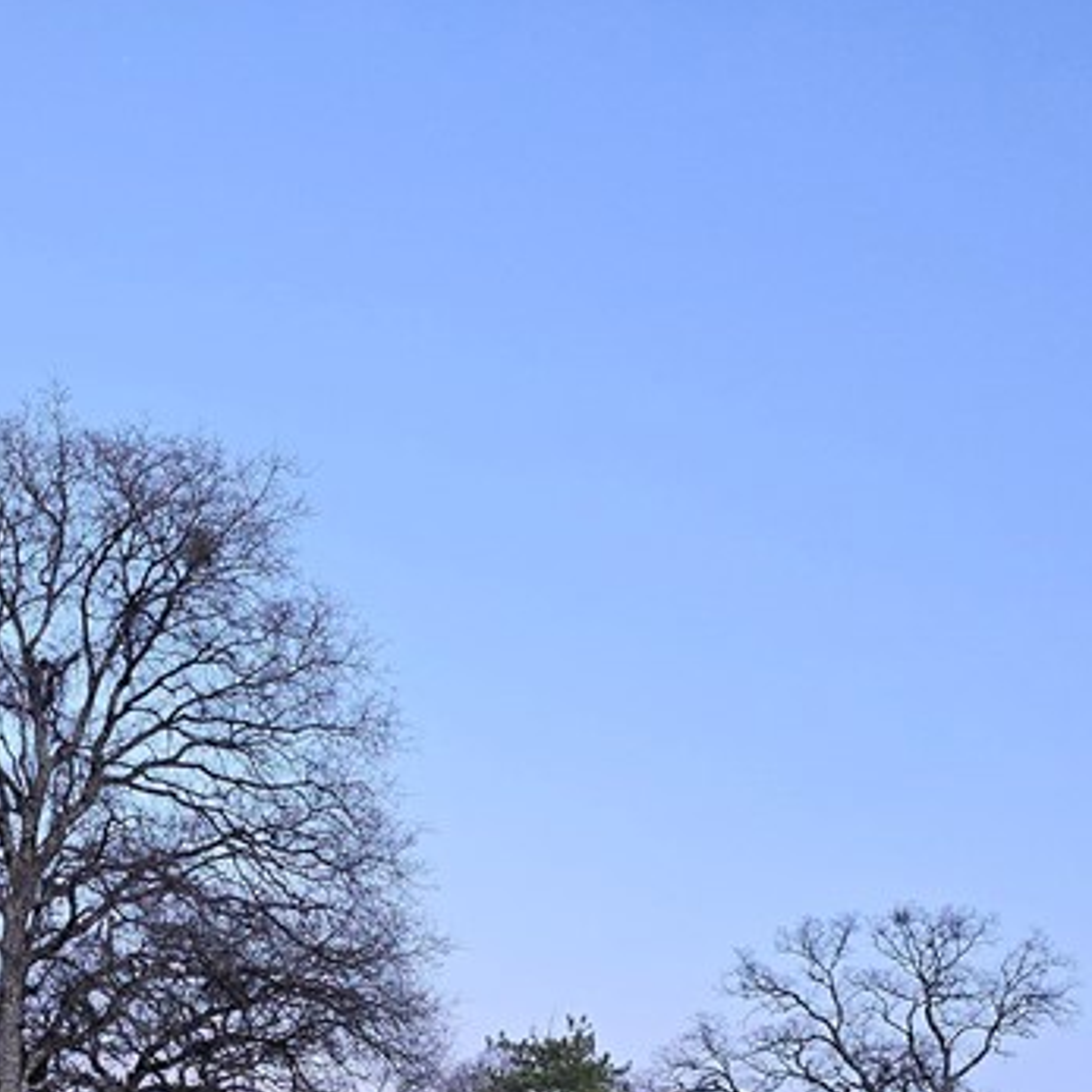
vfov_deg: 26.7
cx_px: 198
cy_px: 1139
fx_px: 2141
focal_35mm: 60
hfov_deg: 27.9
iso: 125
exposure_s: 1/60
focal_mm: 6.3
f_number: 1.7
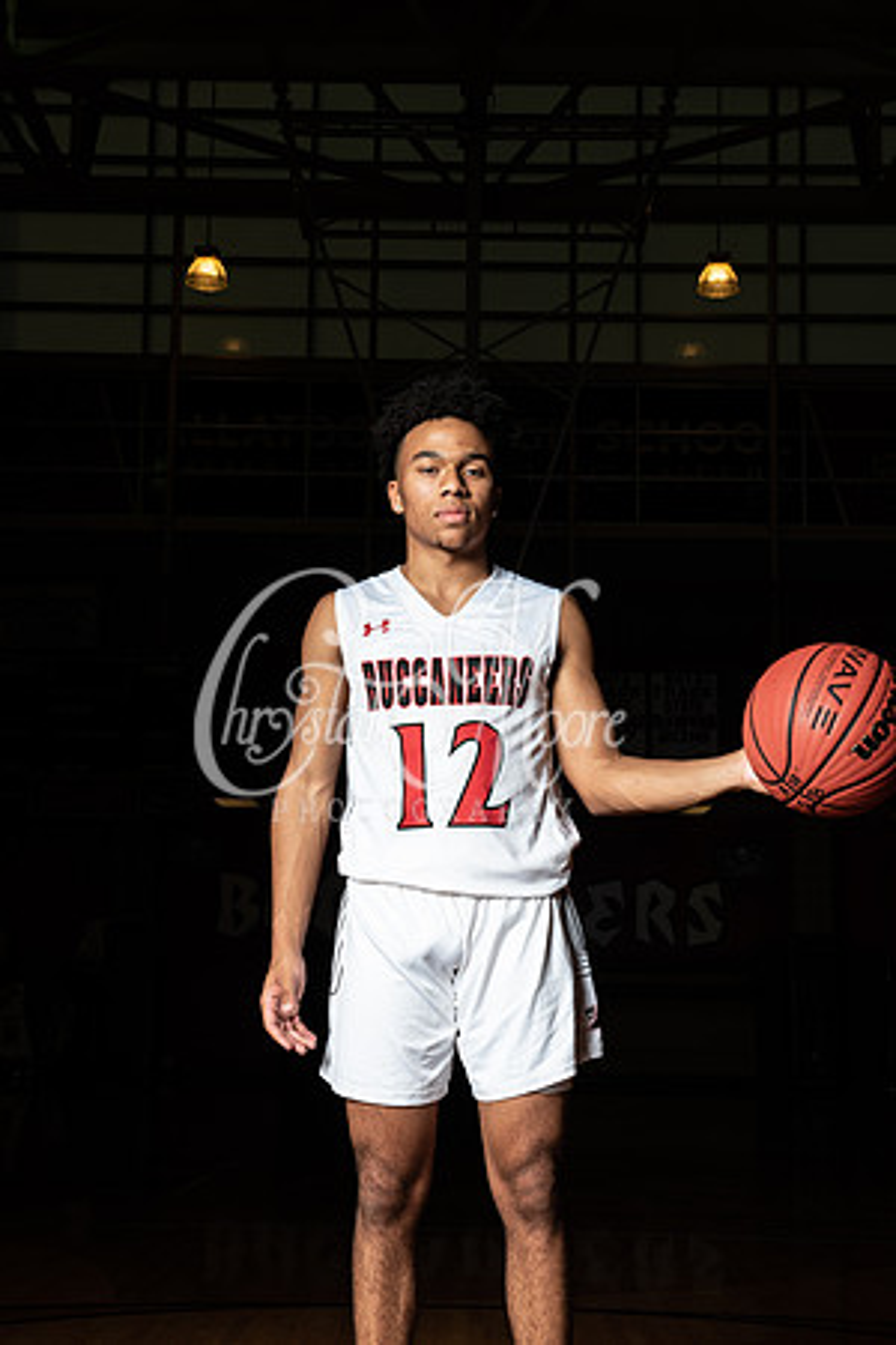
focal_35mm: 58
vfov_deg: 34.5
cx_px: 448
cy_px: 672
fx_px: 2165
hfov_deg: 23.4
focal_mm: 58
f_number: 14
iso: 320
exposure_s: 1/200
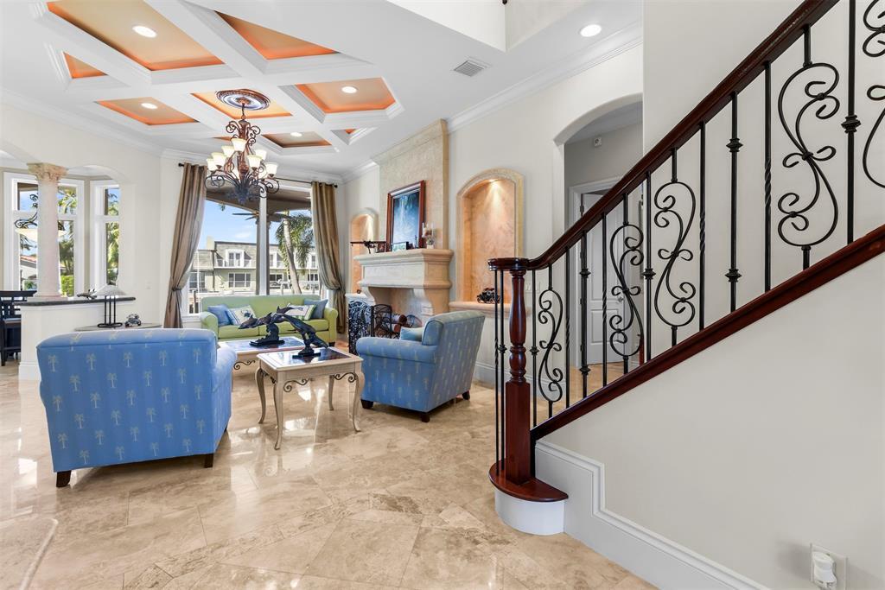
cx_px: 442
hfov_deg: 96.7
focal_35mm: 16
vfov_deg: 73.8
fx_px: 393
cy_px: 295
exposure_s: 1/4
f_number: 8
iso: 200
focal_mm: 16
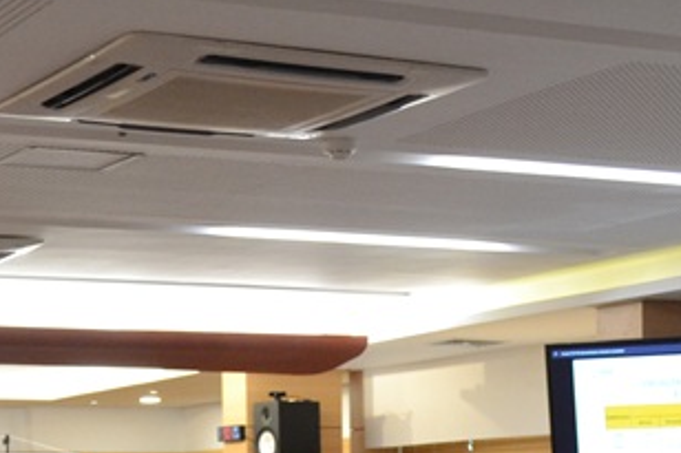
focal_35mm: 107
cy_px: 725
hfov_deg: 19.1
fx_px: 2023
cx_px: 354
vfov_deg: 12.1
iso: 1600
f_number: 4.5
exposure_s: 1/80
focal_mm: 22
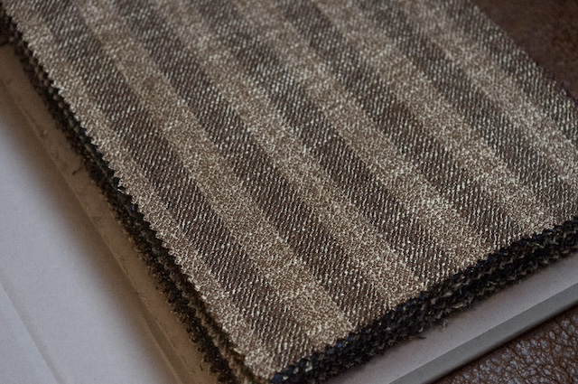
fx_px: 1315
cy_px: 192
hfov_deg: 24.8
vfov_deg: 16.6
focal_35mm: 82
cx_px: 289
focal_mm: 55
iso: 6400
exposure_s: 1/125
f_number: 8
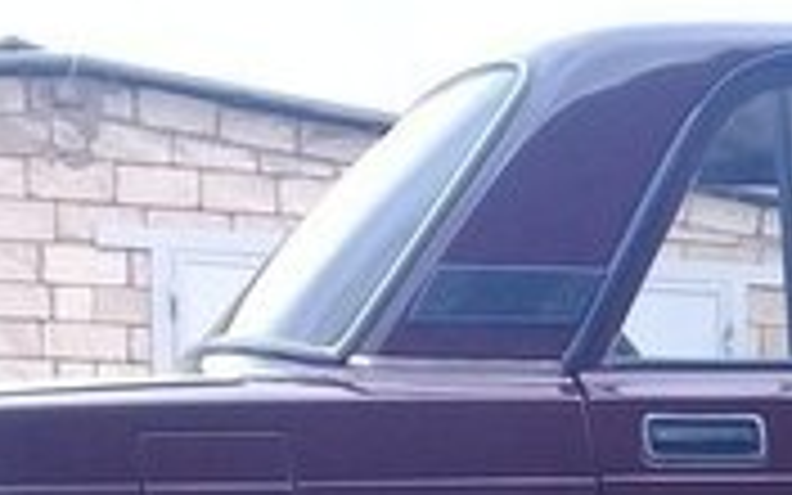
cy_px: 848
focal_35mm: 123
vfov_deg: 10.1
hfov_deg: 16.1
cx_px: 1035
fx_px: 2655
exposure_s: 1/262
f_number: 2.2
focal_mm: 3.3
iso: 50
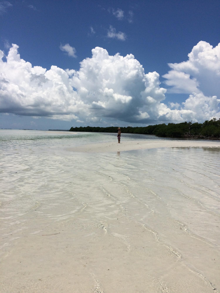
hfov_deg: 48.2
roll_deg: -1.8
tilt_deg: -2.6
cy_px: 146
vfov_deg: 61.7
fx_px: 246
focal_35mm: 29
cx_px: 110
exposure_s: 1/6849
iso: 32
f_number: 2.2
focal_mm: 4.15
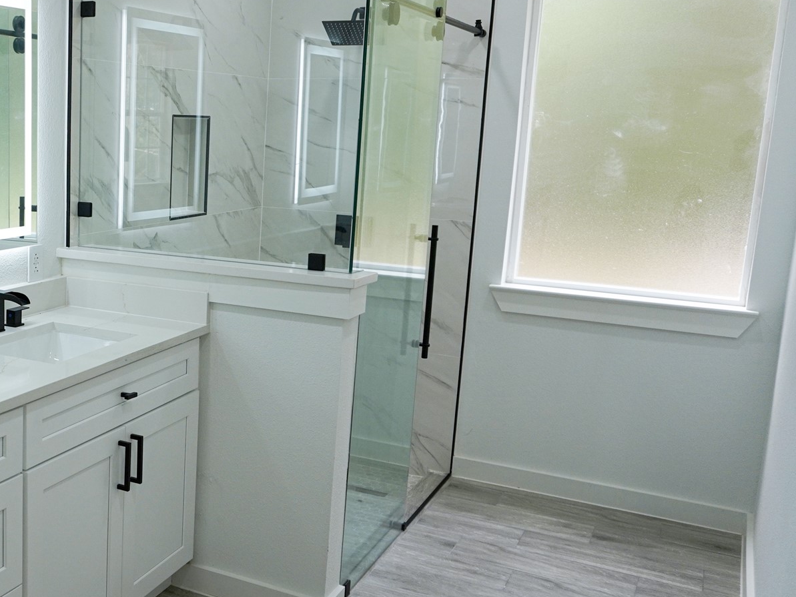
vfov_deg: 34.3
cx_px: 89
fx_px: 966
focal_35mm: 42
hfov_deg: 41.5
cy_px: 314
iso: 250
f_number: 4
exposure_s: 1/160
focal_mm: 16
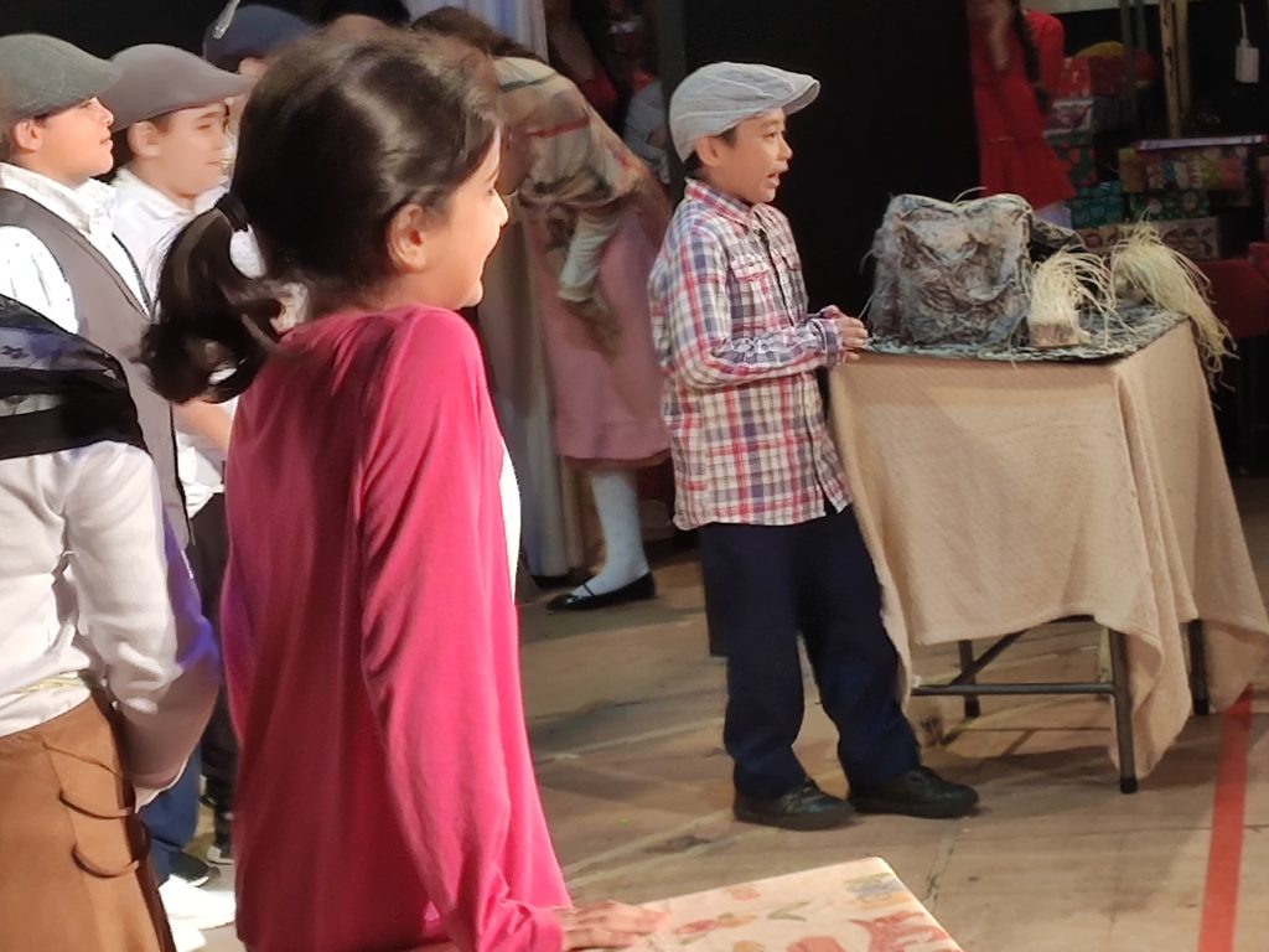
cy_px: 476
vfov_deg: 53.1
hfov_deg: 67.3
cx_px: 634
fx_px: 953
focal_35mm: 26
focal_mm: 4.77
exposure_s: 1/33
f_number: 1.75
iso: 397
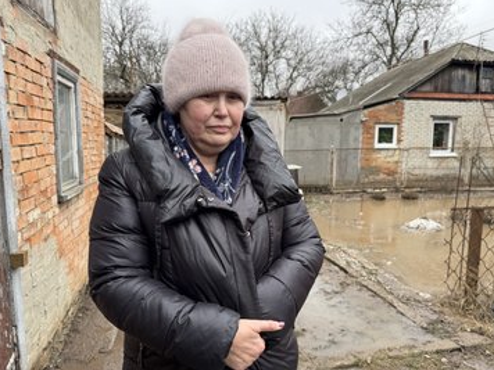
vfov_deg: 51.3
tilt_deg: -8.7
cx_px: 251
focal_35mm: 27
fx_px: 385
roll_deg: +0.2
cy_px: 202
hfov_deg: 65.3
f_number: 1.78
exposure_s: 1/412
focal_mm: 6.76
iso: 80
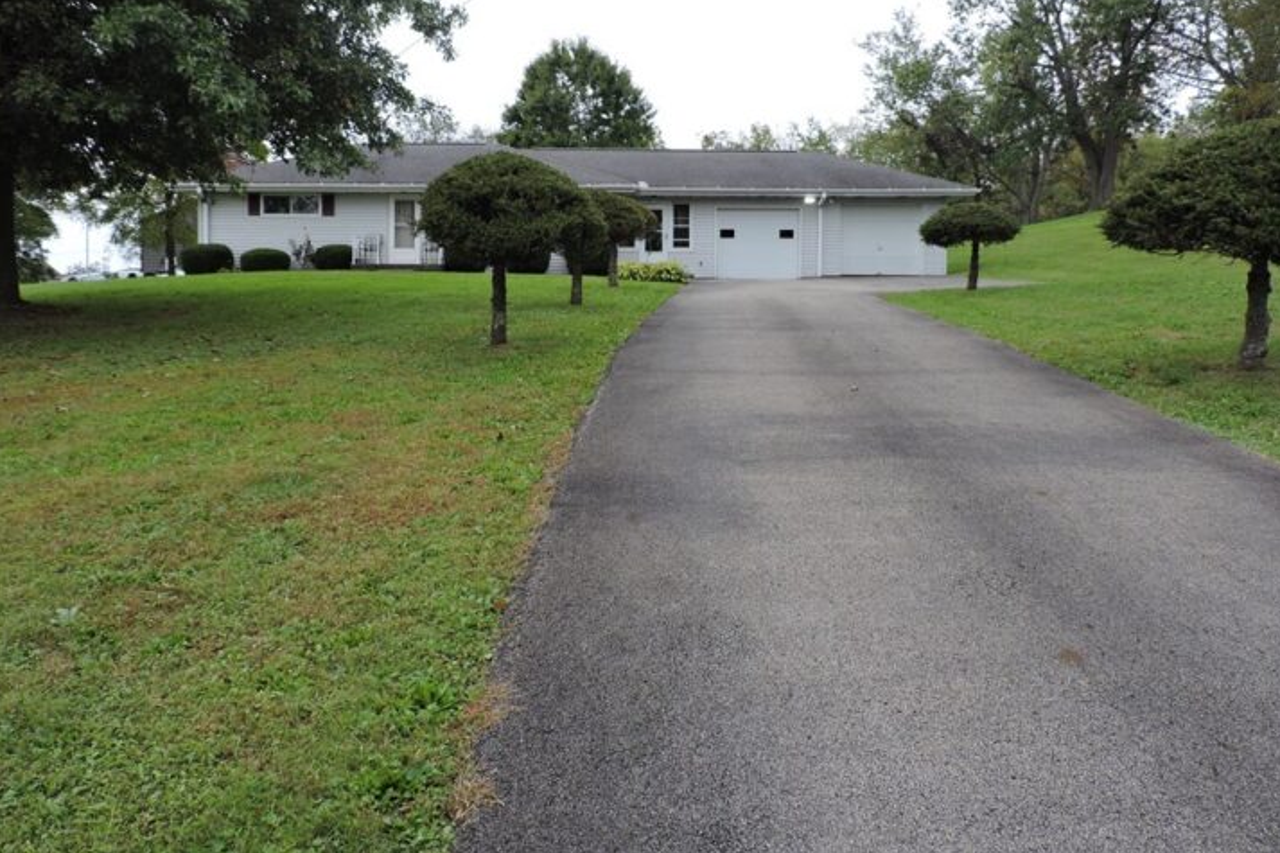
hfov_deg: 65.4
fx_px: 995
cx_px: 600
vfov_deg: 46.1
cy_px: 332
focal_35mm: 28
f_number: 3
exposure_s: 1/200
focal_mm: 4.3
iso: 100
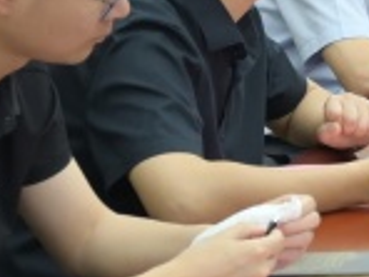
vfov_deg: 5.9
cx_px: 1042
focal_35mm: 246
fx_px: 2622
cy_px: -190
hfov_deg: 7.3
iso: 400
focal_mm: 37
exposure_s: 1/40
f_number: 5.3
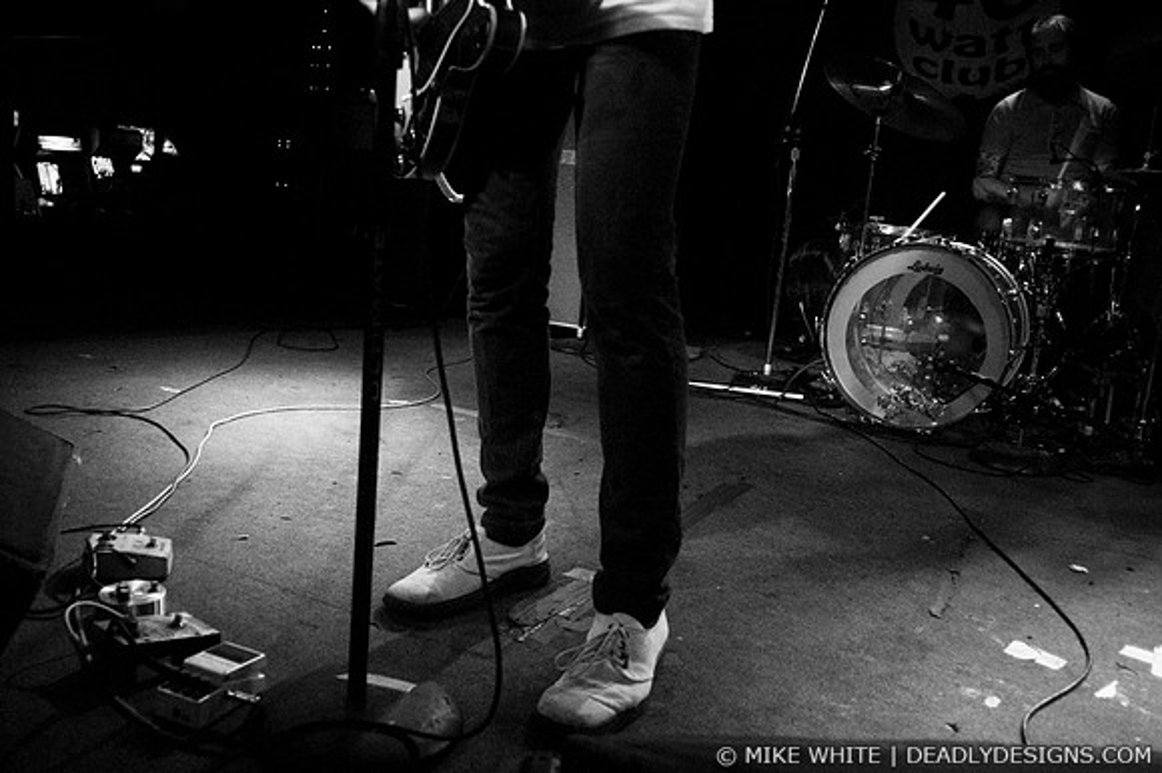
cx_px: 581
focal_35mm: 30
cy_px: 386
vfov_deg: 43.6
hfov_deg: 62.0
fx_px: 968
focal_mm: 20
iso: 800
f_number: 2.8
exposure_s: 1/40
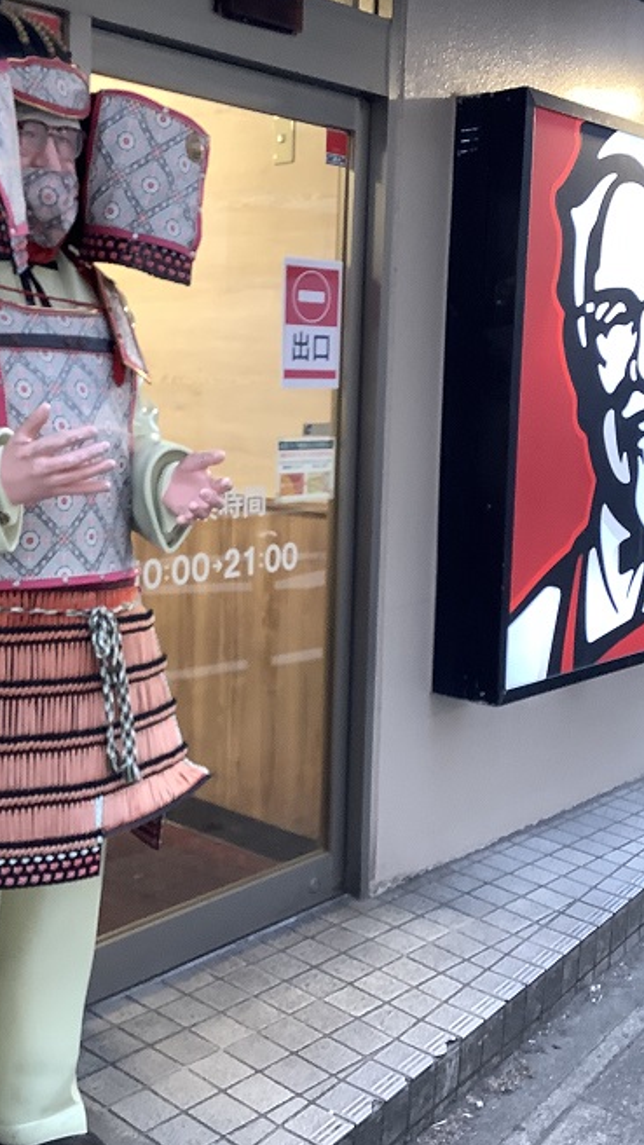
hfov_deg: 28.2
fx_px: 1275
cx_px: 215
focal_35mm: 42
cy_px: 529
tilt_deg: -6.8
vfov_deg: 48.3
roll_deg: -0.9
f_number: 2.4
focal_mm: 3.3
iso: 125
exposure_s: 1/50
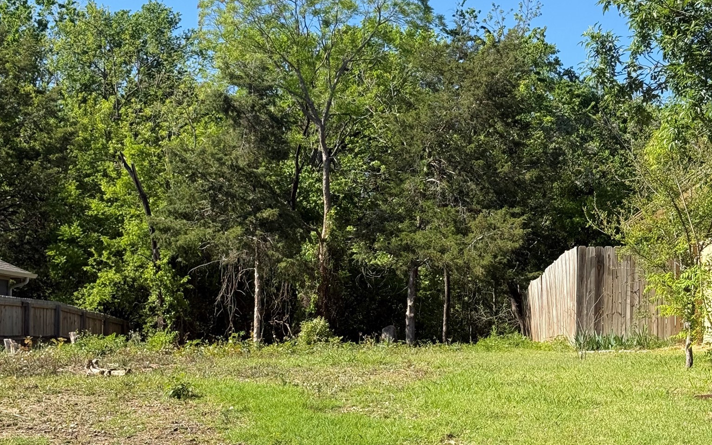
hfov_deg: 30.2
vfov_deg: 19.1
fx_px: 1320
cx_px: 356
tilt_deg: +5.7
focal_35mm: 68
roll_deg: -0.8
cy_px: 235
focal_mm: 6.76
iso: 64
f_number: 1.78
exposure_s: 1/2415
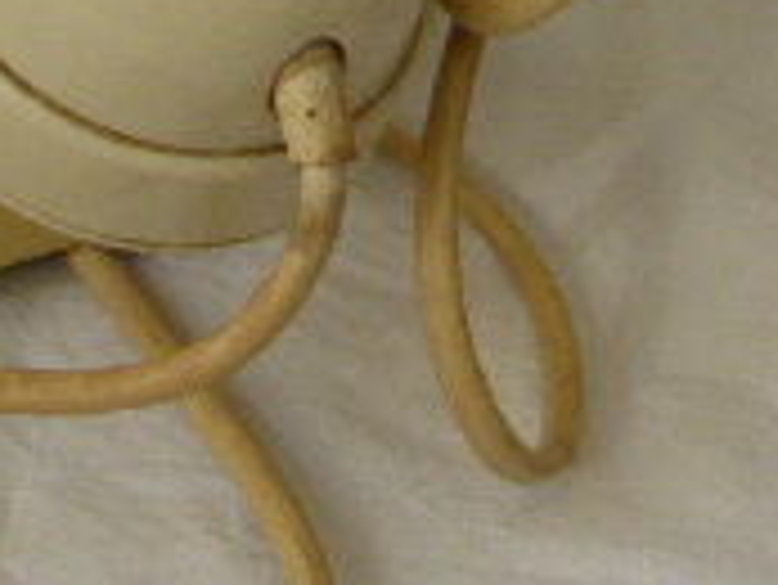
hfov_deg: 9.1
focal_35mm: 211
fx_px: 4746
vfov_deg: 6.9
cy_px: -454
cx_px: -508
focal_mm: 9.7
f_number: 4.6
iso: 400
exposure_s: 1/125
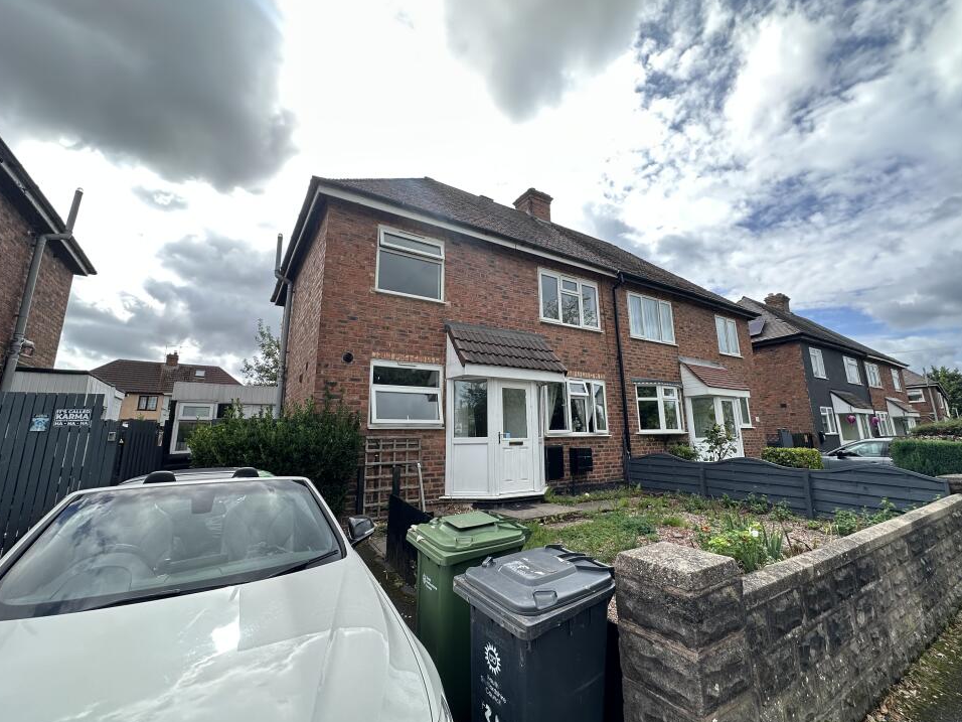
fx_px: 417
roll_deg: +1.3
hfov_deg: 98.1
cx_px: 502
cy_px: 349
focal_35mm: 15
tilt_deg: +12.7
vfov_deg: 81.7
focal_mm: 2.22
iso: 40
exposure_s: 1/481
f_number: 2.2
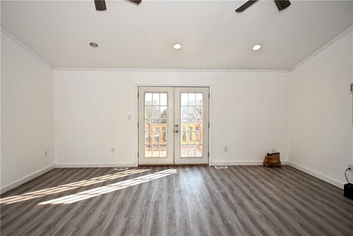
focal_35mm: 18
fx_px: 176
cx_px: 176
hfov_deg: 90.0
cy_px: 118
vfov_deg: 67.4
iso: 200
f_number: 5
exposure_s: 1/100
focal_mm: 12
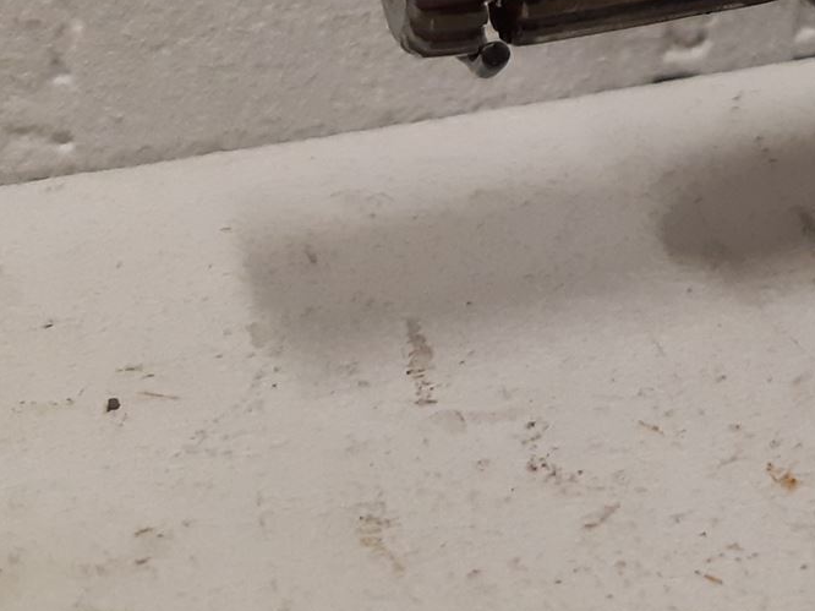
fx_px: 1883
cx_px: 1153
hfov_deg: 21.3
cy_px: -246
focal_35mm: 80
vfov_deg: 17.0
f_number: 1.7
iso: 200
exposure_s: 1/50
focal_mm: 3.93
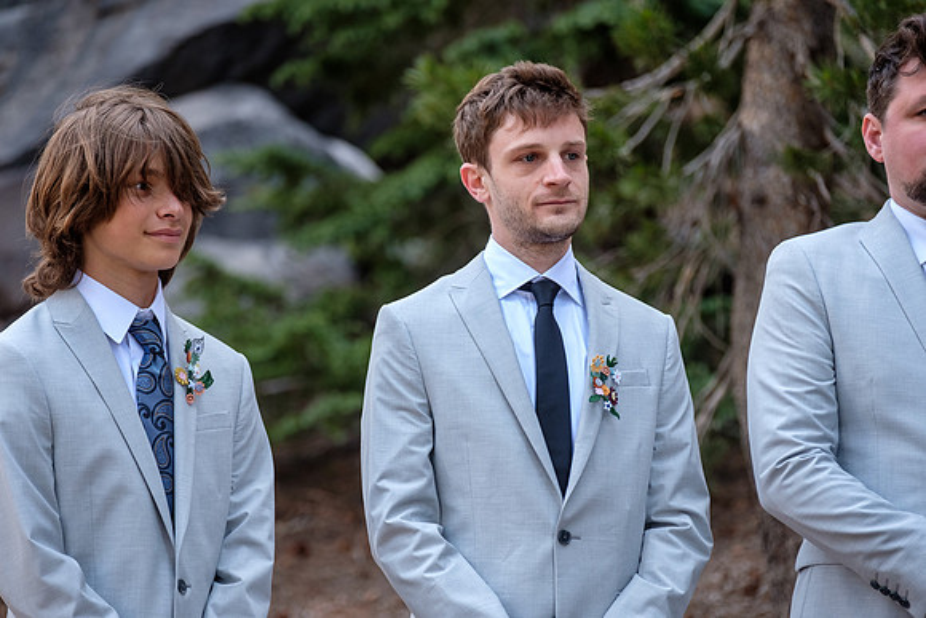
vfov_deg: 7.7
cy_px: 309
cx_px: 463
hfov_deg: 11.5
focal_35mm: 179
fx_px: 4605
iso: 640
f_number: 2.8
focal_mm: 119.2
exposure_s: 1/150
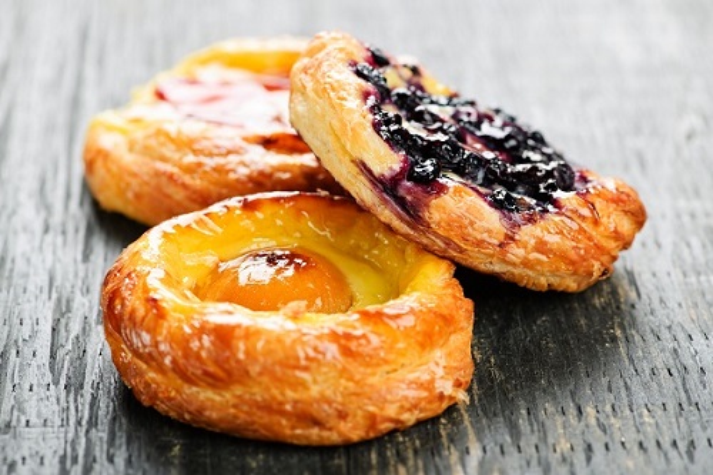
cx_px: 356
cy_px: 238
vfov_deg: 13.0
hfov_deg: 19.5
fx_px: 2079
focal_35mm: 105
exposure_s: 1/125
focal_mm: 105
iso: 200
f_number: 8
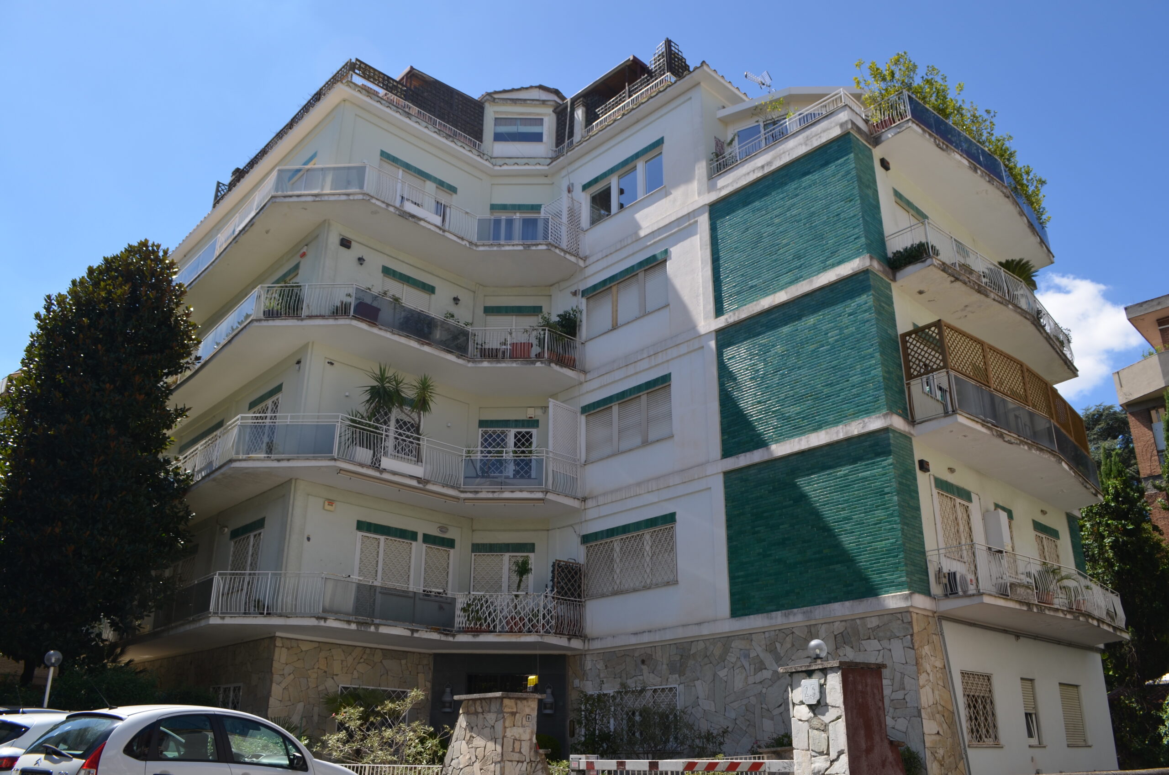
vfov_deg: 47.7
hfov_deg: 67.5
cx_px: 584
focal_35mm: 27
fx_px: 875
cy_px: 388
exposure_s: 1/200
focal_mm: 18
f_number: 7.1
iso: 100
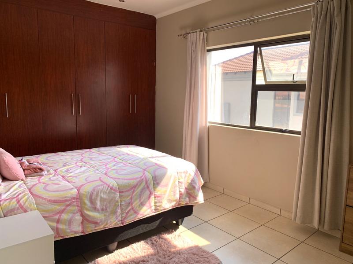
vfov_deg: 53.1
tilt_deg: -6.9
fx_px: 265
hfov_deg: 67.3
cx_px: 176
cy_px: 132
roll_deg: -0.6
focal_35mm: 26
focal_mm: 4.25
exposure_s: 1/122
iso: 40
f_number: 1.8
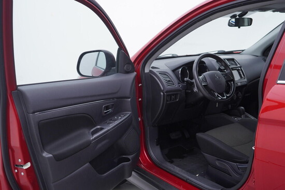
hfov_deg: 53.1
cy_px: 95
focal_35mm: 36
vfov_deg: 36.9
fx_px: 285
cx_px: 142
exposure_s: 1/50
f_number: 3.2
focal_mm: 24
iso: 125
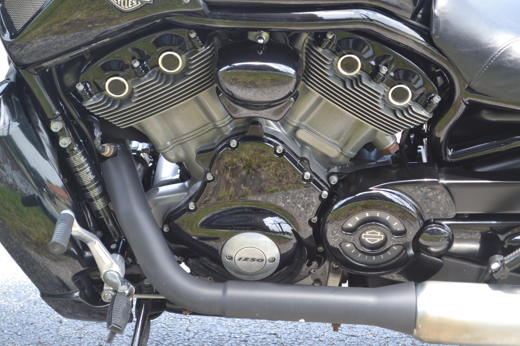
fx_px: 1191
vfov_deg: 16.6
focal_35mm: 82
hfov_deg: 24.6
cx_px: 260
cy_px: 173
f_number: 5.6
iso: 110
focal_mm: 55
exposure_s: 1/30
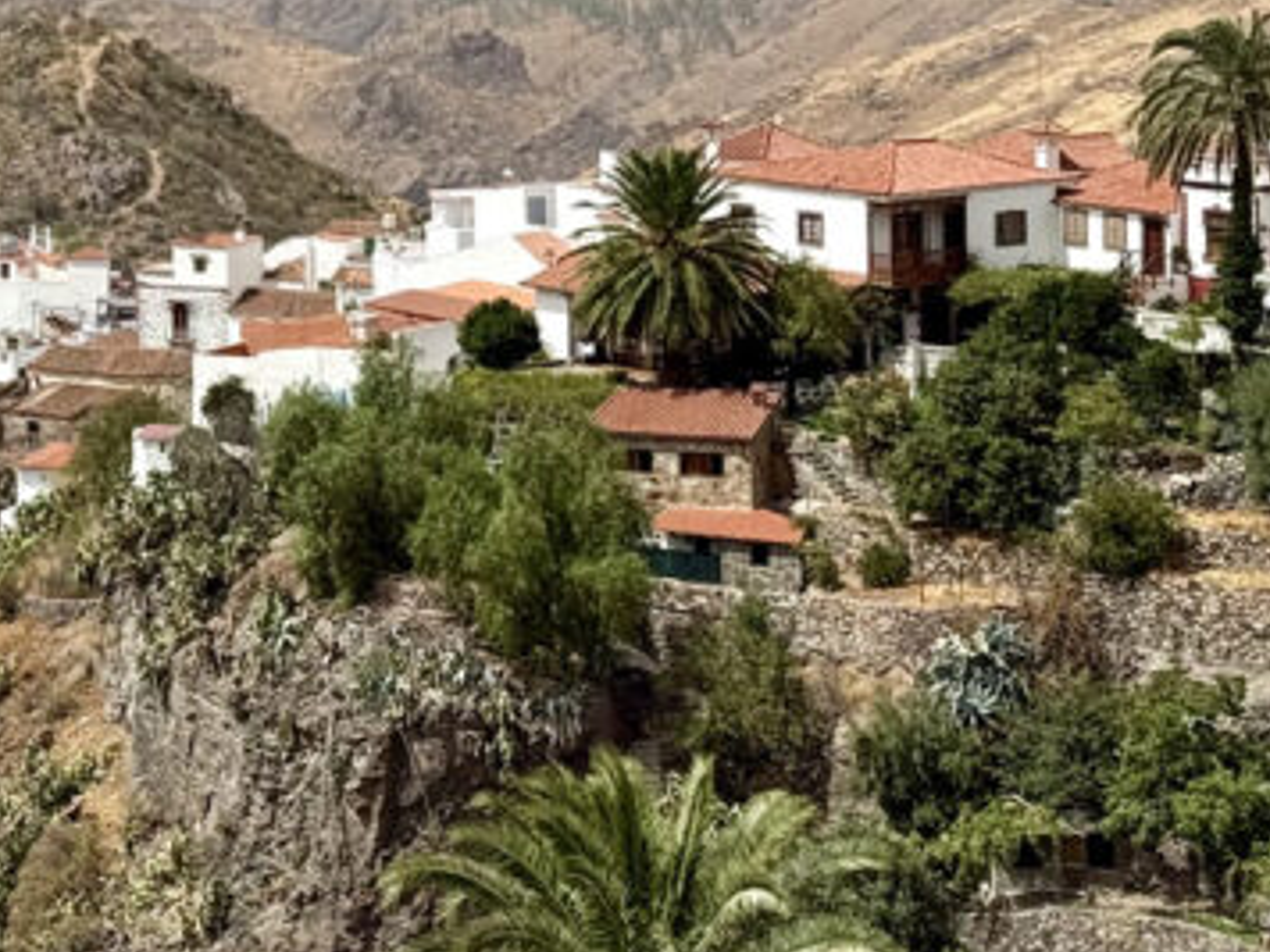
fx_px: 5063
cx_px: -467
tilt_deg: -2.4
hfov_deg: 13.7
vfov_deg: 10.6
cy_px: -32
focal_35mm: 138
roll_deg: +1.6
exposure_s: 1/7874
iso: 80
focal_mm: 6.76
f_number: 1.78
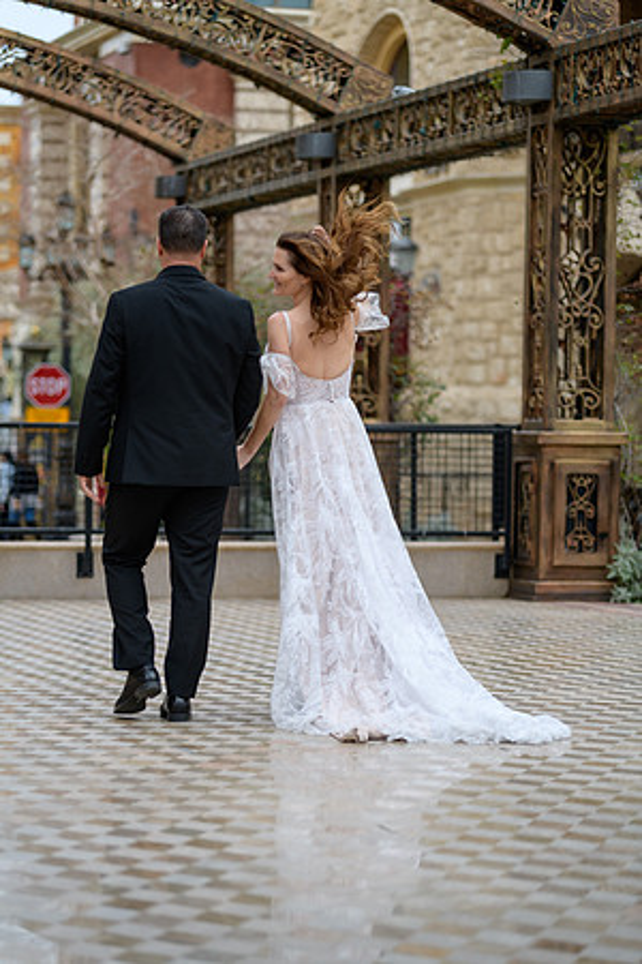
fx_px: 3210
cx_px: 321
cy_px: 482
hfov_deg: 11.4
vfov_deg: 17.1
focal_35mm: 120
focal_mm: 120
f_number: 2.8
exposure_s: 1/640
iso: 180
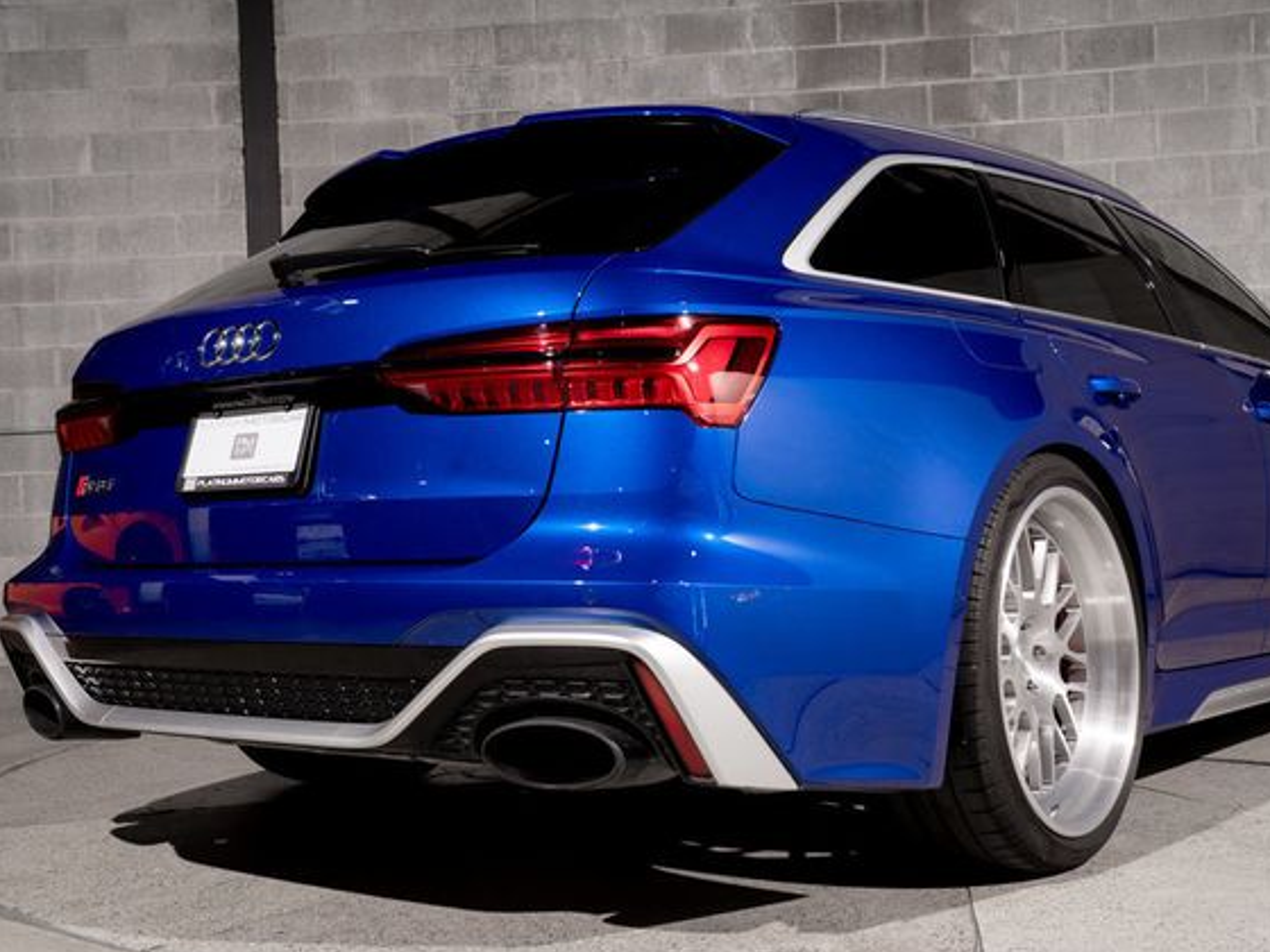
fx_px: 1614
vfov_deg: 32.9
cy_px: 482
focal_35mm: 44
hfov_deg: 42.9
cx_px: 610
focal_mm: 40
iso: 250
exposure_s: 1/160
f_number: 8
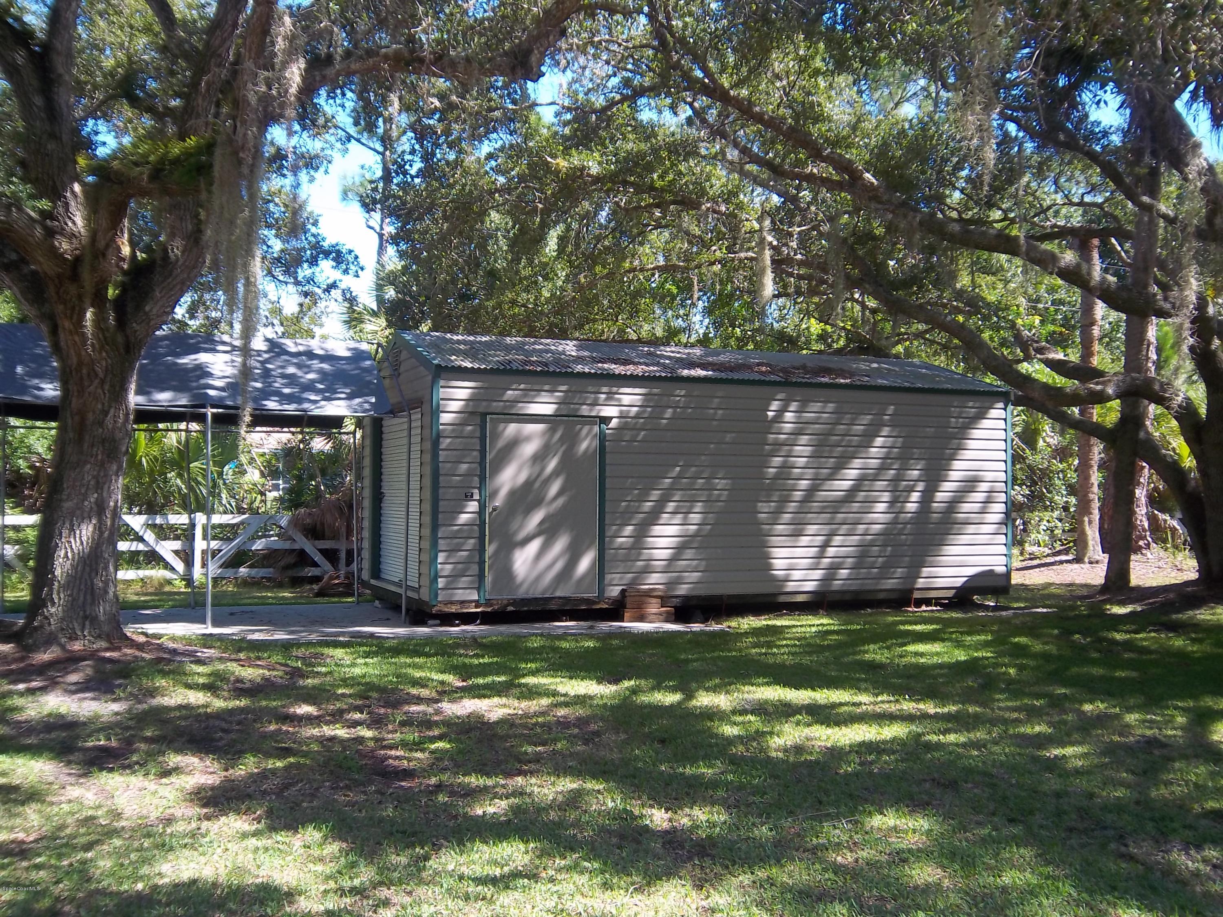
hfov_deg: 52.6
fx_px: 1237
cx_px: 612
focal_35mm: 35
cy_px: 458
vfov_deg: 40.7
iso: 64
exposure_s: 1/125
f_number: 3.86
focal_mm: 6.17
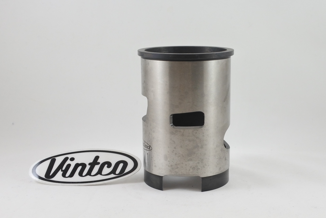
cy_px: 109
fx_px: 326
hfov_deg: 53.1
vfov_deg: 36.9
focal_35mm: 36
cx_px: 163
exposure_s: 1/160
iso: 400
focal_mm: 13.7
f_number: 4
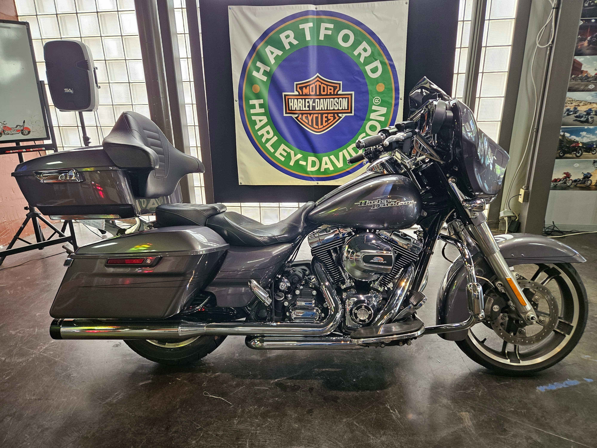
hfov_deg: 73.9
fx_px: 397
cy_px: 224
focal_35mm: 23
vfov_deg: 58.9
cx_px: 298
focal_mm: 5.4
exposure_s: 1/120
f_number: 1.8
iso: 320
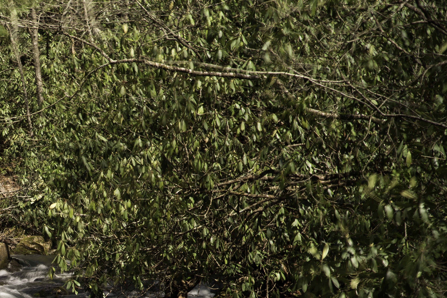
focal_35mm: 258
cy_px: 357
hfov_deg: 7.9
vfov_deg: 5.3
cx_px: 2
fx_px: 3204
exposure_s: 1/3
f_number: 13
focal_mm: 105
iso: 100
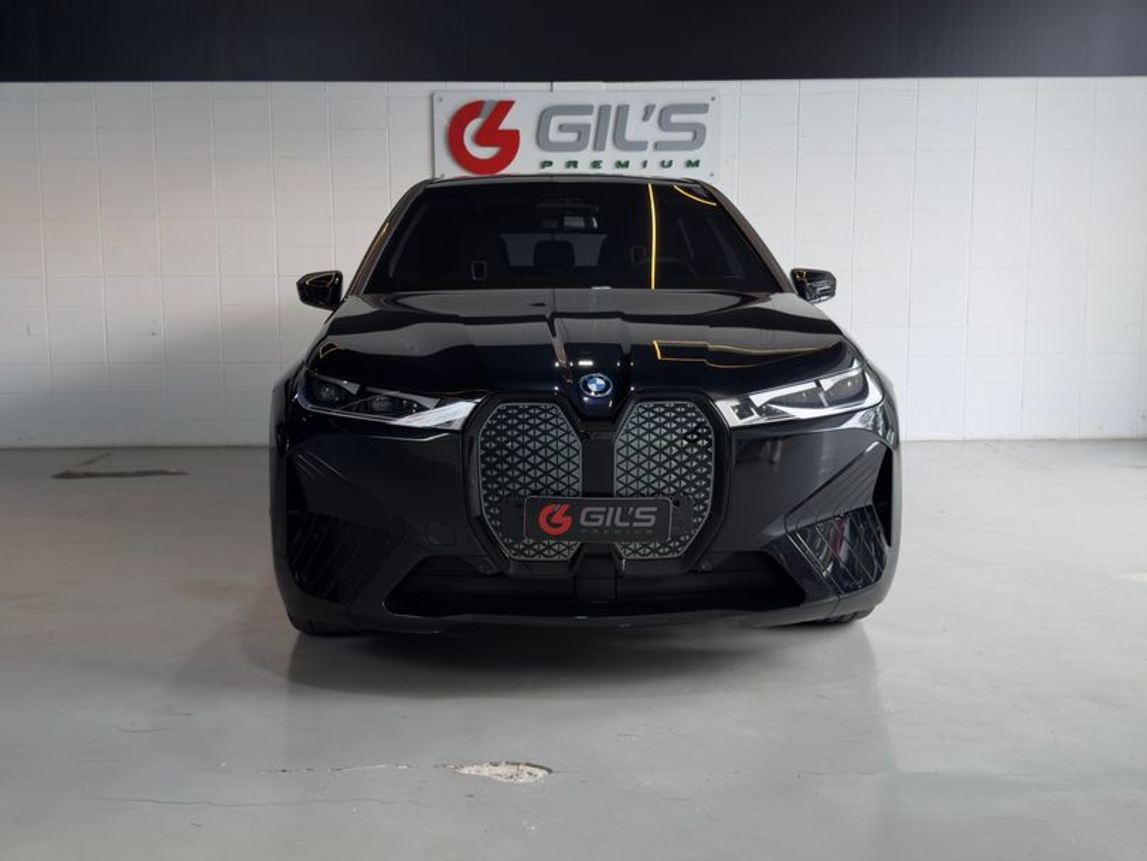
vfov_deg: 56.8
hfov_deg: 71.6
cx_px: 574
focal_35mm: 24
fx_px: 795
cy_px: 430
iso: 80
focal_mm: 6.76
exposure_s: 1/241
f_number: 1.78
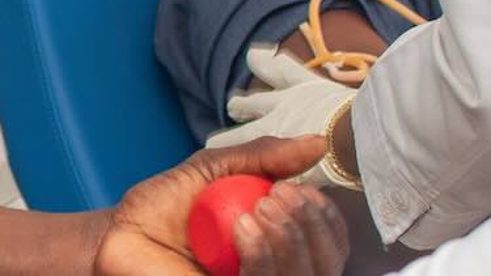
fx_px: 3668
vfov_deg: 4.3
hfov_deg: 7.5
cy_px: 46
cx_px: -325
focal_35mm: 282
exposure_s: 1/80
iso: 400
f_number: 3.2
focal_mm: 35
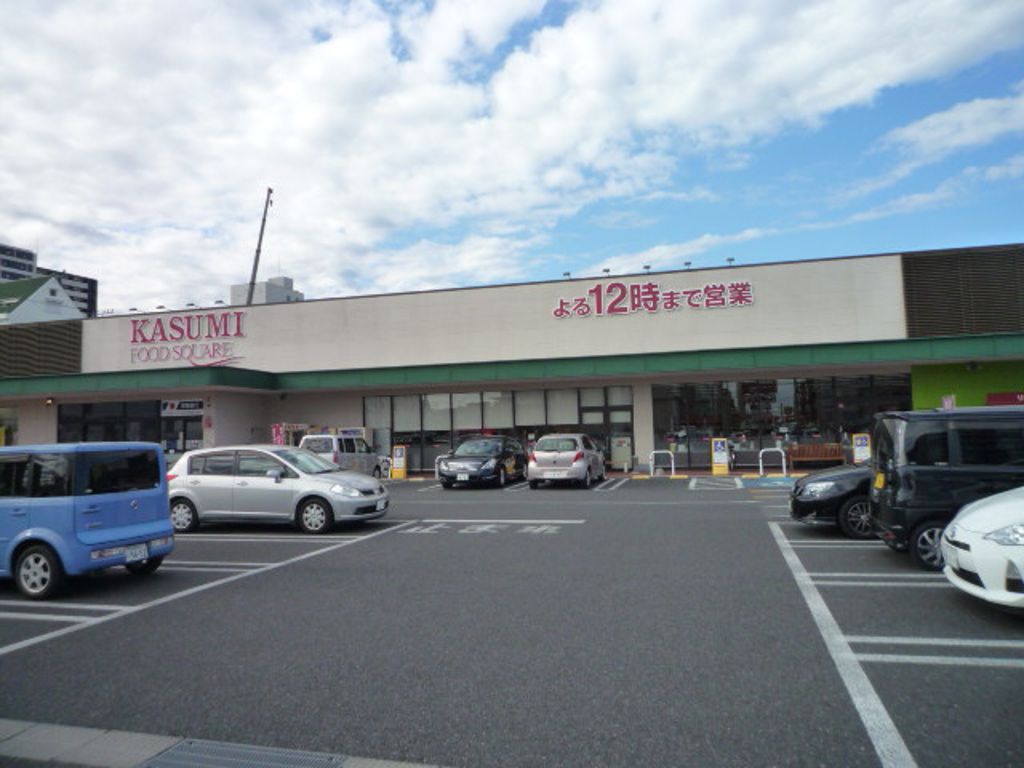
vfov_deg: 54.9
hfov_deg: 69.4
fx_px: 740
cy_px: 384
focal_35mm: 25
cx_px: 512
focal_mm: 4.4
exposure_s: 1/640
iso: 160
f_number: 4
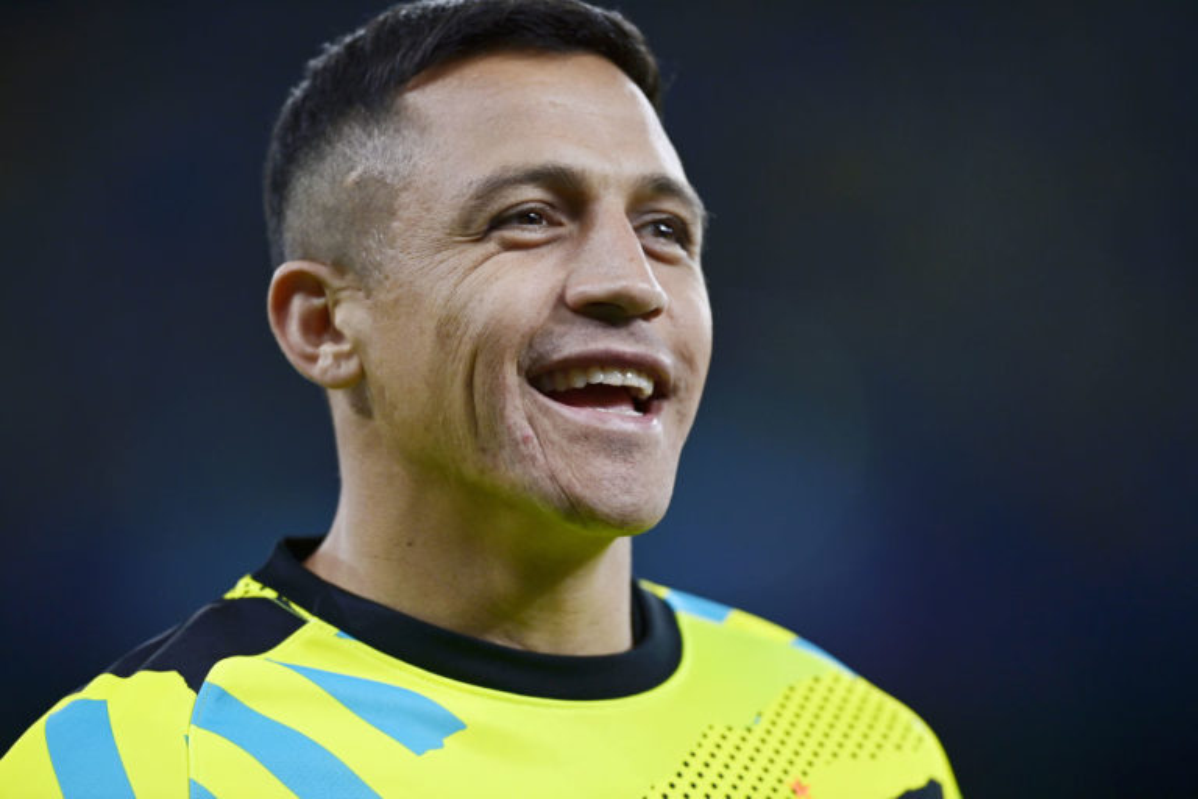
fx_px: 13310
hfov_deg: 5.2
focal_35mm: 400
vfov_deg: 3.4
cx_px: 599
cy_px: 400
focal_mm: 400
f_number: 3.5
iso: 1600
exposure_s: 1/1600
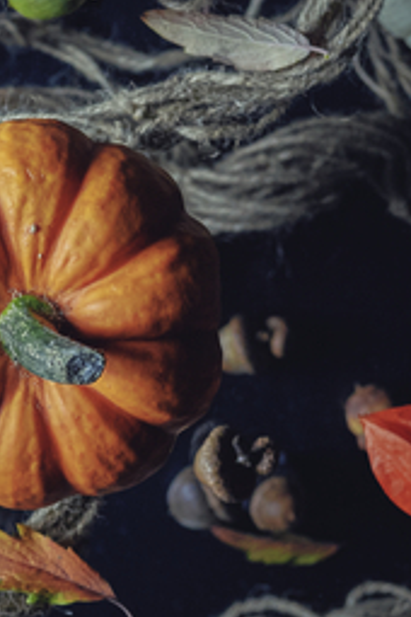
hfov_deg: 10.1
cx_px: -53
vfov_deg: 15.3
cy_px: 185
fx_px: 2295
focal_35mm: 134
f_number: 6.3
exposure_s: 1/60
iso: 640
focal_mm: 38
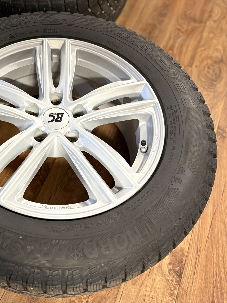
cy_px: 152
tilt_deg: -62.7
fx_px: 306
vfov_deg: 52.6
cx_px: 48
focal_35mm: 35
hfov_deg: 39.2
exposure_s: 1/33
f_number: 1.6
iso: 400
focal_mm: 5.96
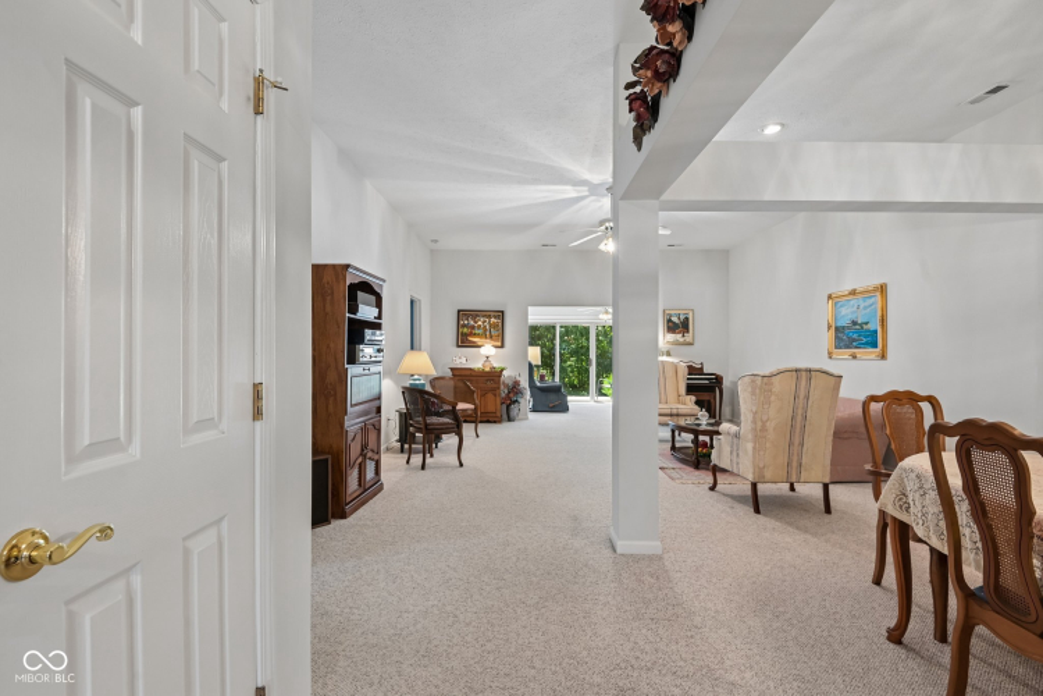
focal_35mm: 16
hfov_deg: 96.7
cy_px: 348
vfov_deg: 73.7
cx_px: 522
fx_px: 464
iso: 400
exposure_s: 1/13
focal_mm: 16
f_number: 8
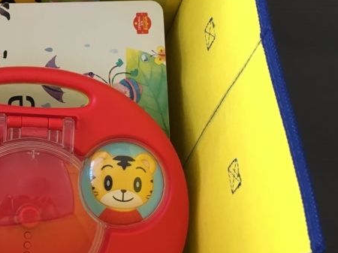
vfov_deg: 22.2
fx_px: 644
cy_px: 110
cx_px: -14
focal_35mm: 66
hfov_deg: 27.4
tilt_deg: -62.0
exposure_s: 1/30
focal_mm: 4.15
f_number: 2.2
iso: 50
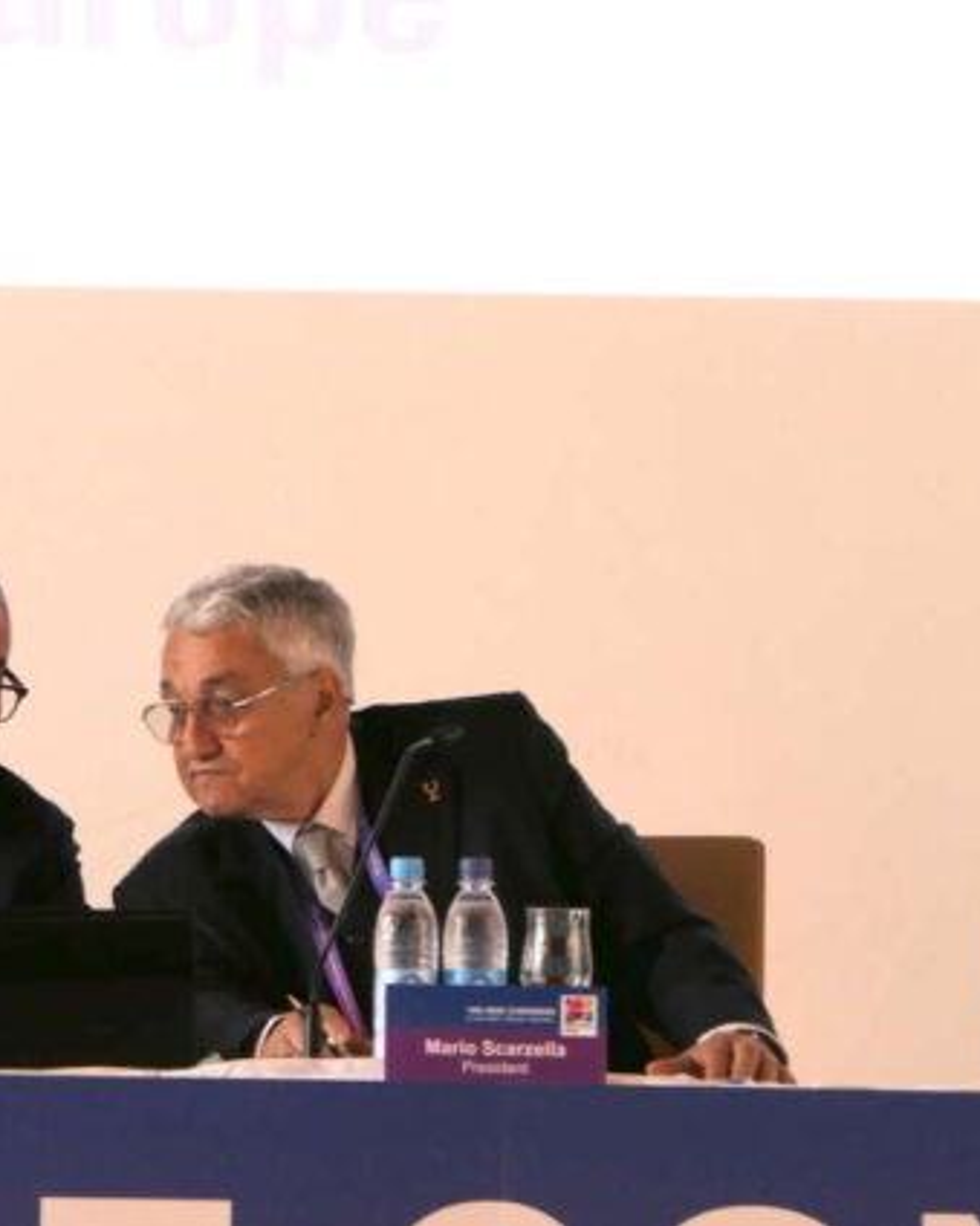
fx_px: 14072
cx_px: 127
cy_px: 613
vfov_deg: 5.0
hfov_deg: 4.0
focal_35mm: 388
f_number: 5
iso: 1000
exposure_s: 1/100
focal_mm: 100.6
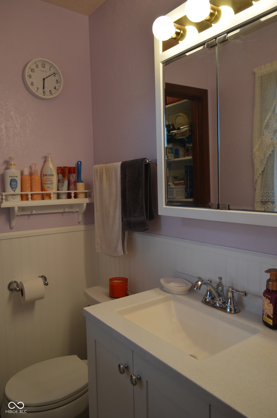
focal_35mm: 27
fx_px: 313
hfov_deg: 47.7
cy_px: 209
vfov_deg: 67.5
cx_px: 138
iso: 400
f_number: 4.5
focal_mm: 18
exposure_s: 1/80
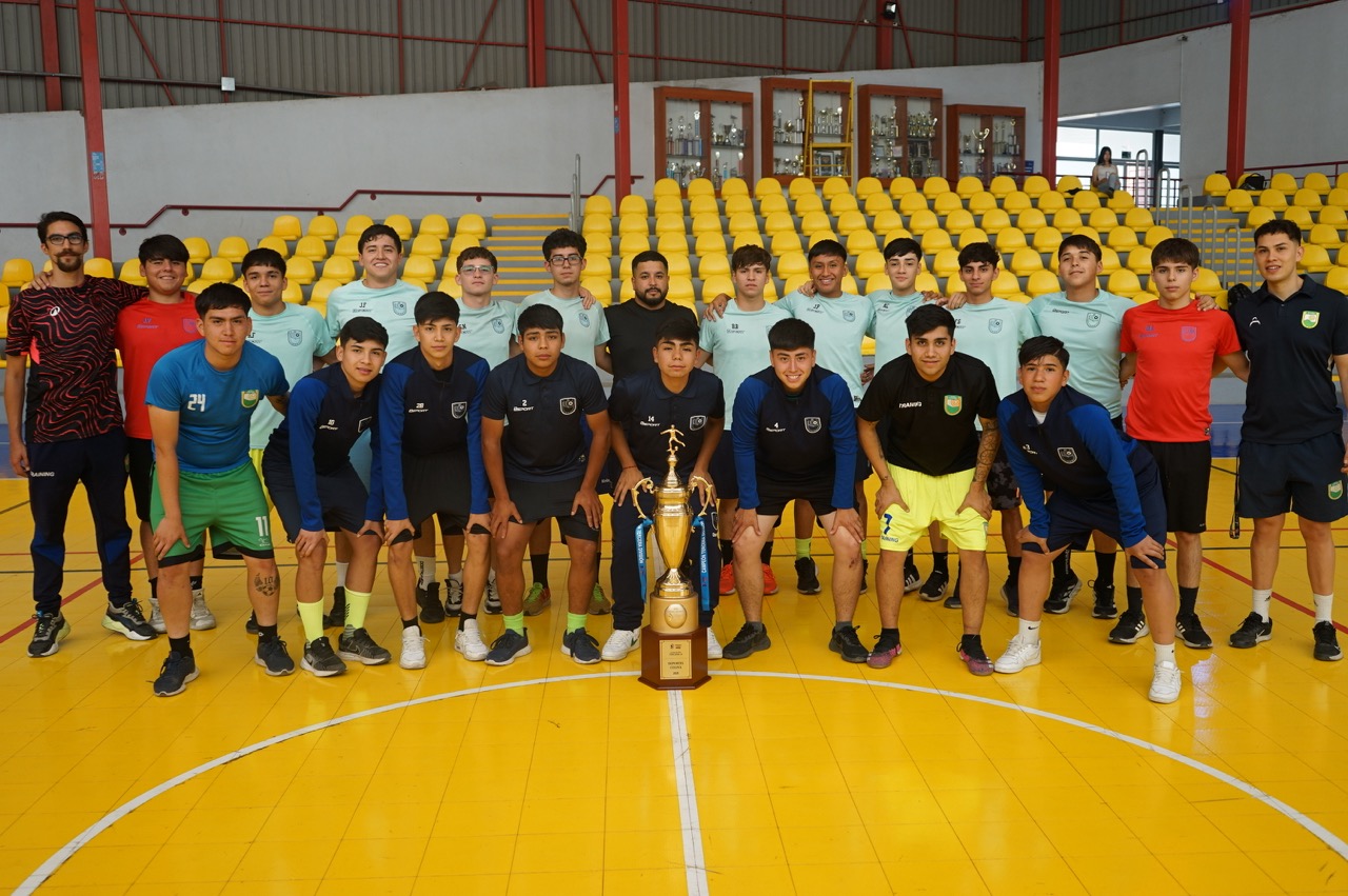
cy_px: 448
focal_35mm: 35
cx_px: 674
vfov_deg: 37.8
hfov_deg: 54.5
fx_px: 1309
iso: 250
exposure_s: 1/160
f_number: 4
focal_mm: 35
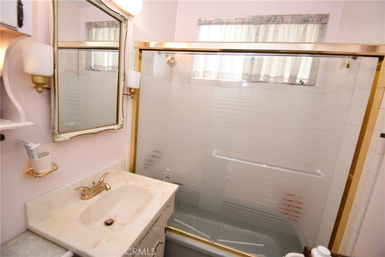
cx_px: 192
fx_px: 160
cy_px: 128
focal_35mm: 15
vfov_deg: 77.3
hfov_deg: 100.4
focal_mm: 10
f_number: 4
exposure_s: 1/60
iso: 450
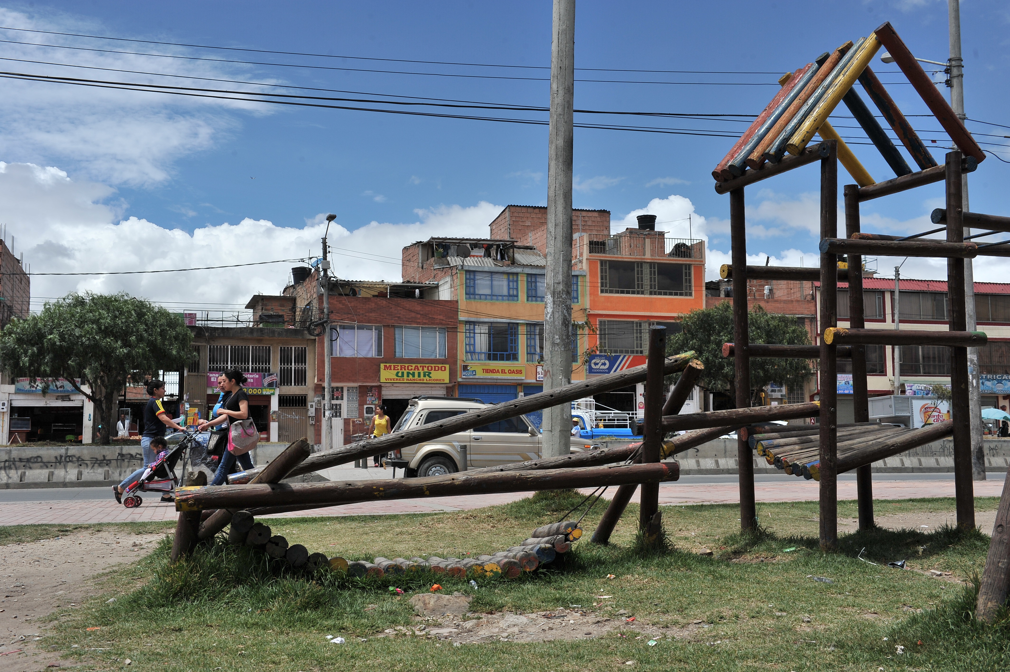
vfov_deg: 35.0
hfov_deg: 50.7
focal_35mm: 38
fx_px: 1065
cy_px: 336
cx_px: 505
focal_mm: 38
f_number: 10
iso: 320
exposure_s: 1/1000
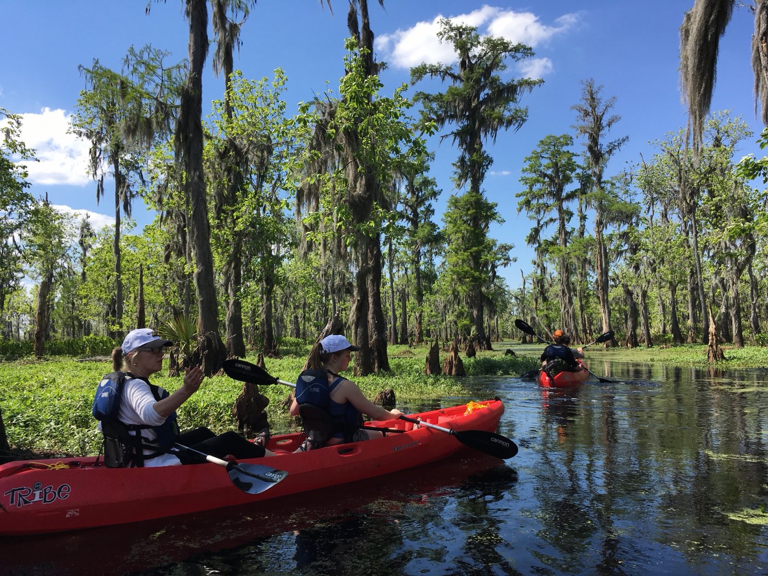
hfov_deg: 61.7
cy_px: 288
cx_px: 384
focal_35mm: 29
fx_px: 643
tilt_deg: +5.3
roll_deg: +0.1
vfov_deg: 48.2
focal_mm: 4.15
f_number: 2.2
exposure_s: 1/1166
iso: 25
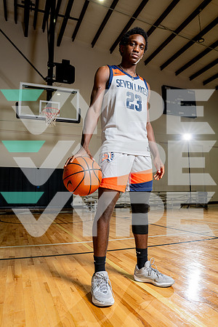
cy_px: 164
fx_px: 245
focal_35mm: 27
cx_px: 109
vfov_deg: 67.4
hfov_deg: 47.9
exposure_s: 1/250
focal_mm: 27
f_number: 5.6
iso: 250
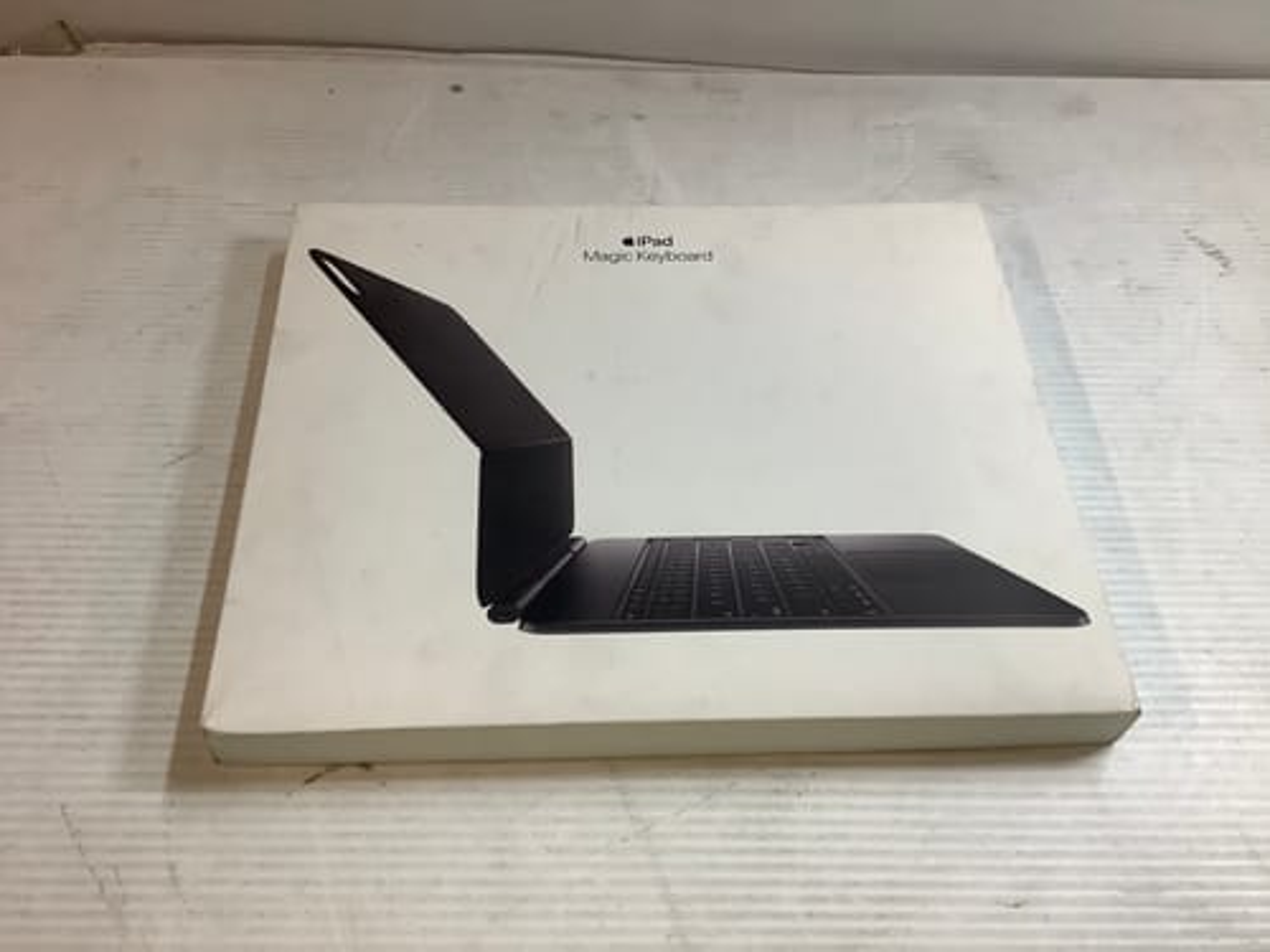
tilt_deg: -54.1
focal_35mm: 31
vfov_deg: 45.4
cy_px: 476
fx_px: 1137
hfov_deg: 58.4
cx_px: 635
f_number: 2.4
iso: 80
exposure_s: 1/50
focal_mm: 3.3
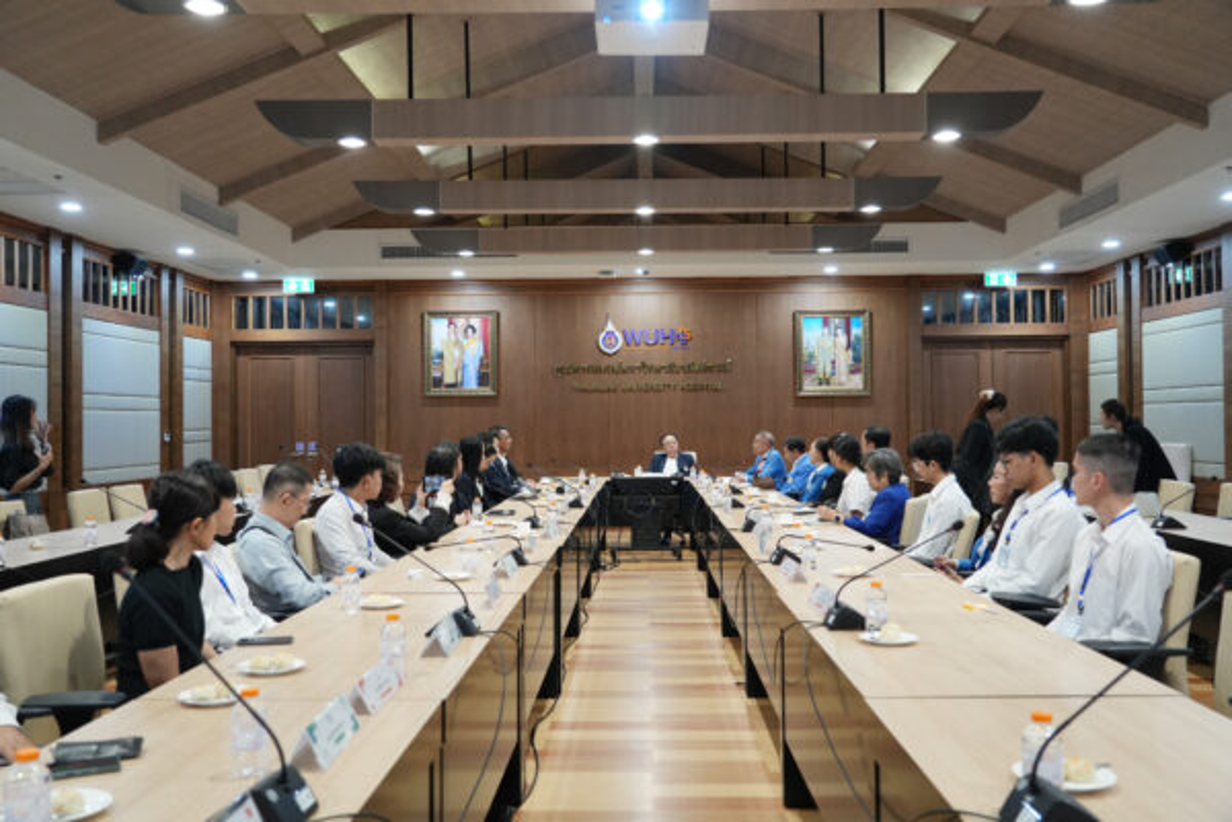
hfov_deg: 57.2
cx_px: 616
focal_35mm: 33
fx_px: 1129
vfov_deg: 40.0
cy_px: 411
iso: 2000
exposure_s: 1/160
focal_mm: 33
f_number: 4
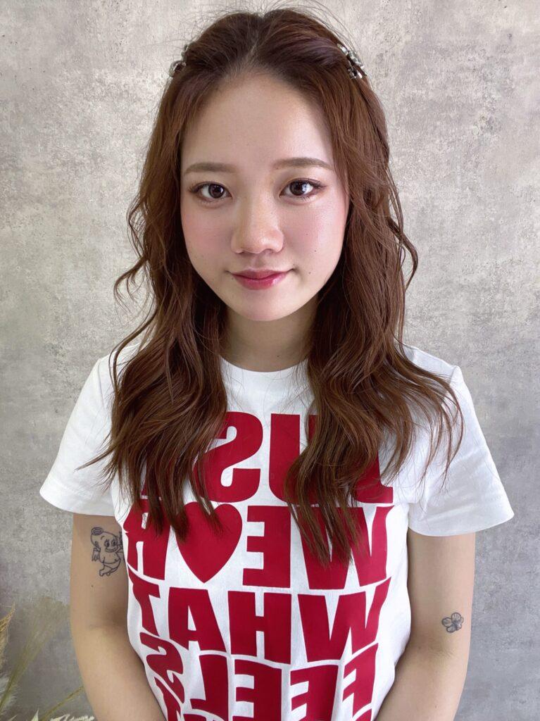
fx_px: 479
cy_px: 360
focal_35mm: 23
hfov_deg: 58.8
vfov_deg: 74.0
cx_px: 270
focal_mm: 2.71
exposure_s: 1/60
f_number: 2.2
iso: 100
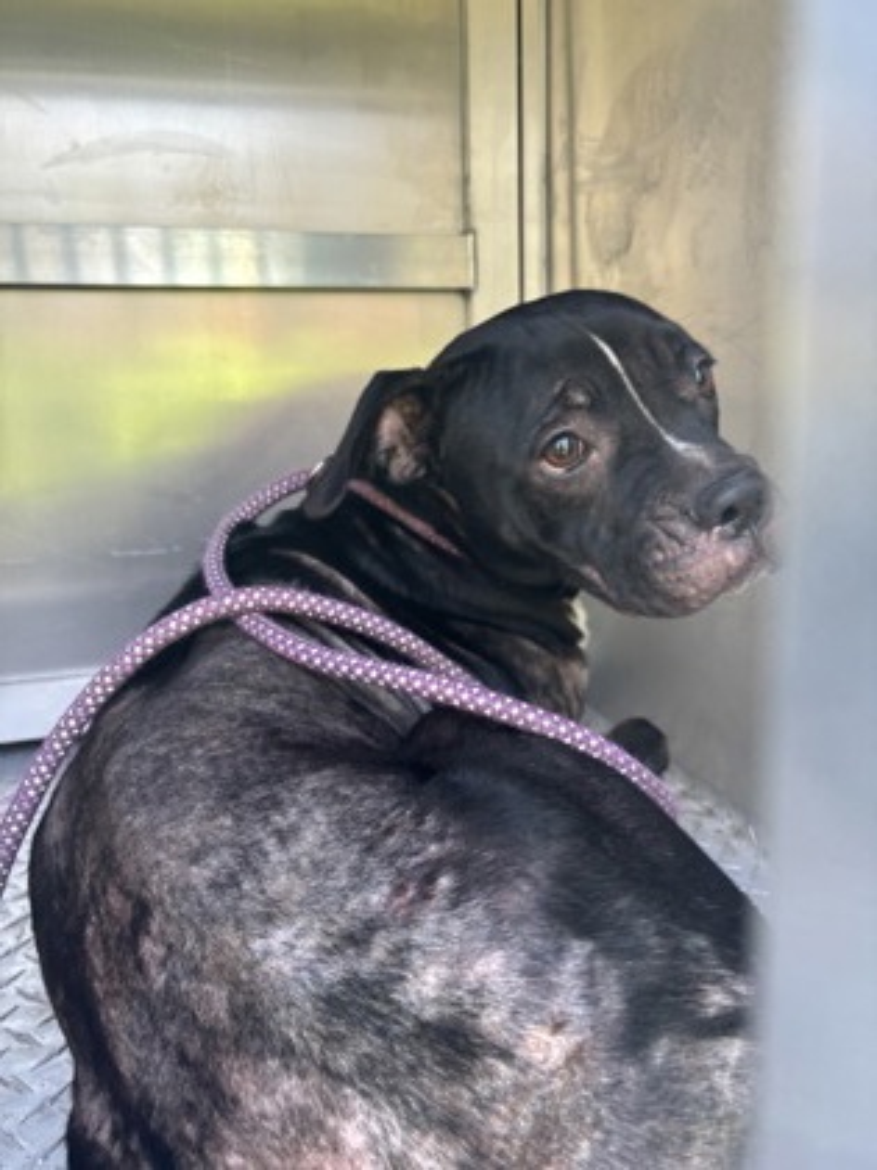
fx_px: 878
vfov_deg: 67.3
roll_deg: +2.6
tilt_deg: -9.8
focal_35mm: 26
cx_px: 438
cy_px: 585
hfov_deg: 53.1
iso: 80
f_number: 1.6
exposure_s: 1/121
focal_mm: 5.96
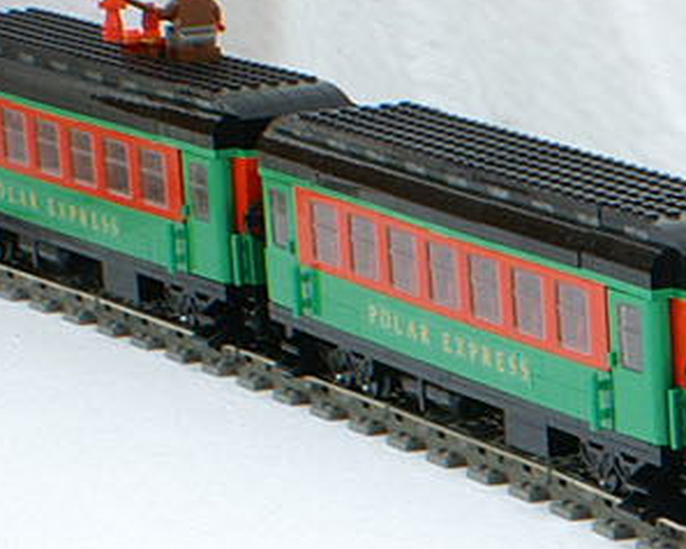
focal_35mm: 197
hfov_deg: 8.9
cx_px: 1631
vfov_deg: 7.7
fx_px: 4002
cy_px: 900
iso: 100
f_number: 29
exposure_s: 10
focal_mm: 26
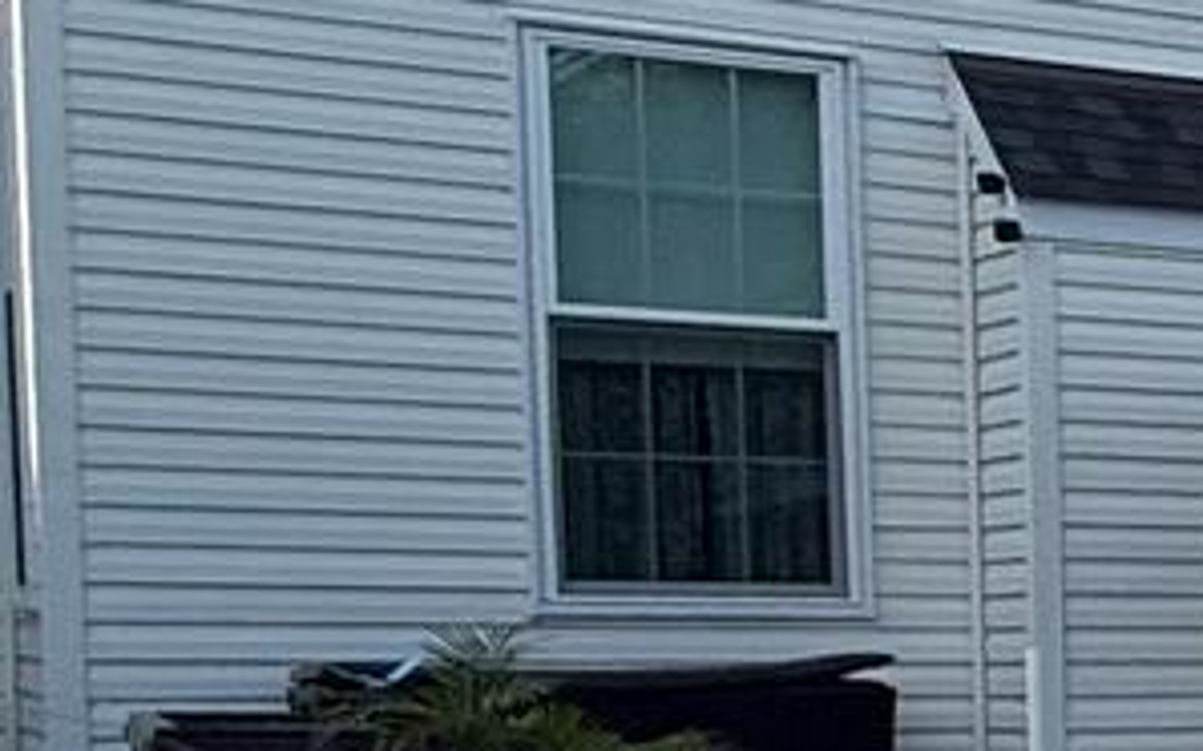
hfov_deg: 12.3
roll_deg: -0.8
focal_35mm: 102
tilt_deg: -3.4
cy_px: 812
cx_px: 3359
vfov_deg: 12.6
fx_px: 3343
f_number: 2.2
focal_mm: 2.22
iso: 50
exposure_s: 1/1235
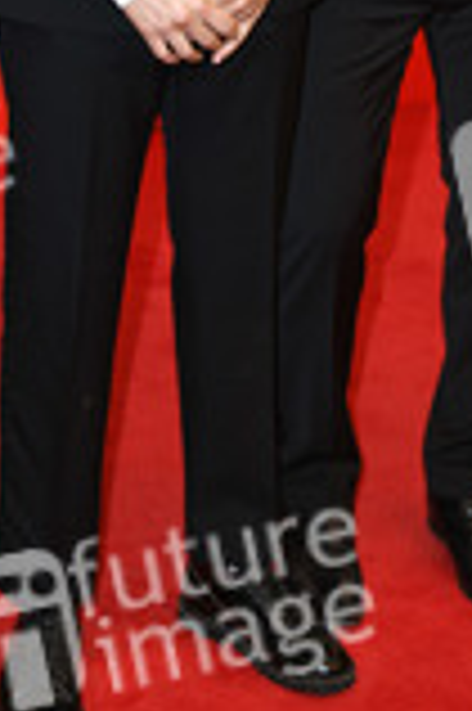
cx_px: 274
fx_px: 2602
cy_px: -58
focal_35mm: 132
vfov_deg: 15.2
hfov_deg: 10.4
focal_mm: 52
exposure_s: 1/125
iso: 250
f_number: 6.3
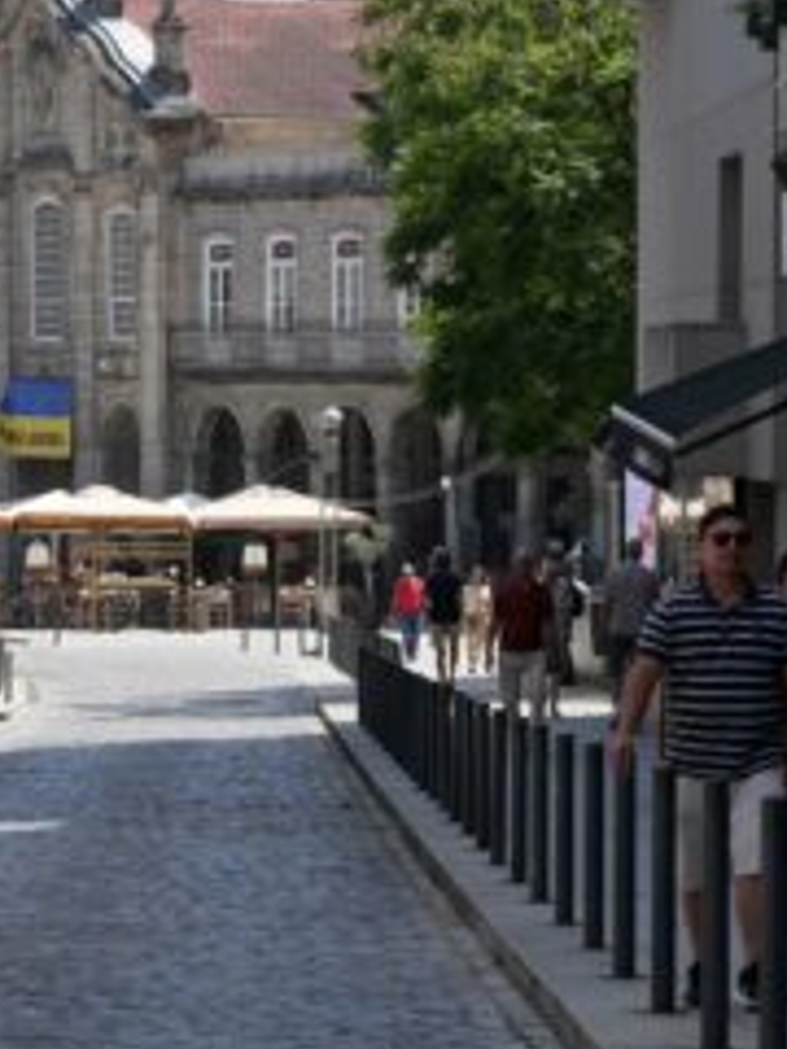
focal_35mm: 195
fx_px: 5911
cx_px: 157
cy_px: 822
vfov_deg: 10.1
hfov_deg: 7.6
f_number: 10
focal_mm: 70
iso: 1250
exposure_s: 1/1250
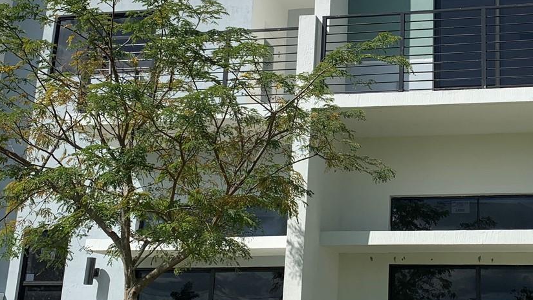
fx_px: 778
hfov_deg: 36.9
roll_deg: -1.1
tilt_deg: +15.8
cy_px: 138
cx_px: 402
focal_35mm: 55
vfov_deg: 21.8
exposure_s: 1/3289
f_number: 1.8
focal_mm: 4.25
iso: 25
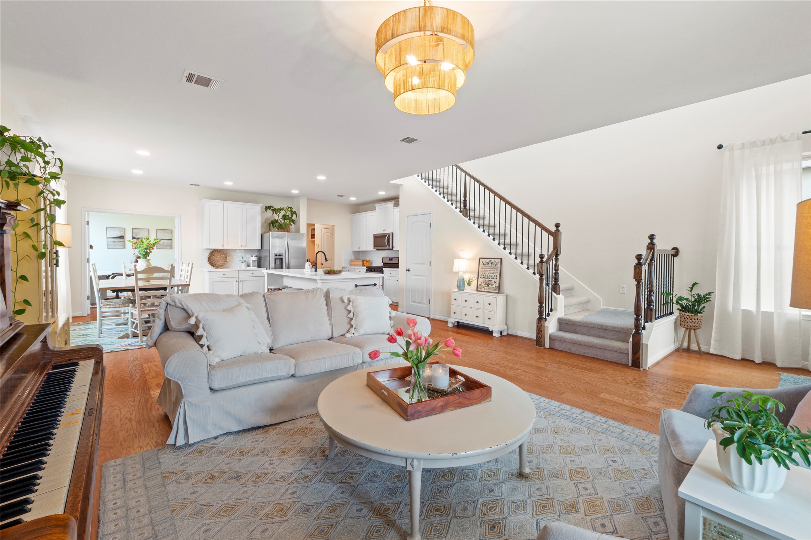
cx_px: 406
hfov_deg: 100.4
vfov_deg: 77.3
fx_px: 338
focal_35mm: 15
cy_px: 270
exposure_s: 1.6
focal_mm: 10
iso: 250
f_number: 11
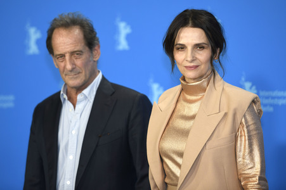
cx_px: 143
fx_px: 1469
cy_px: 95
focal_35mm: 185
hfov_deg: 11.1
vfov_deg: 7.4
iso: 800
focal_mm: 185
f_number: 2.8
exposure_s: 1/400
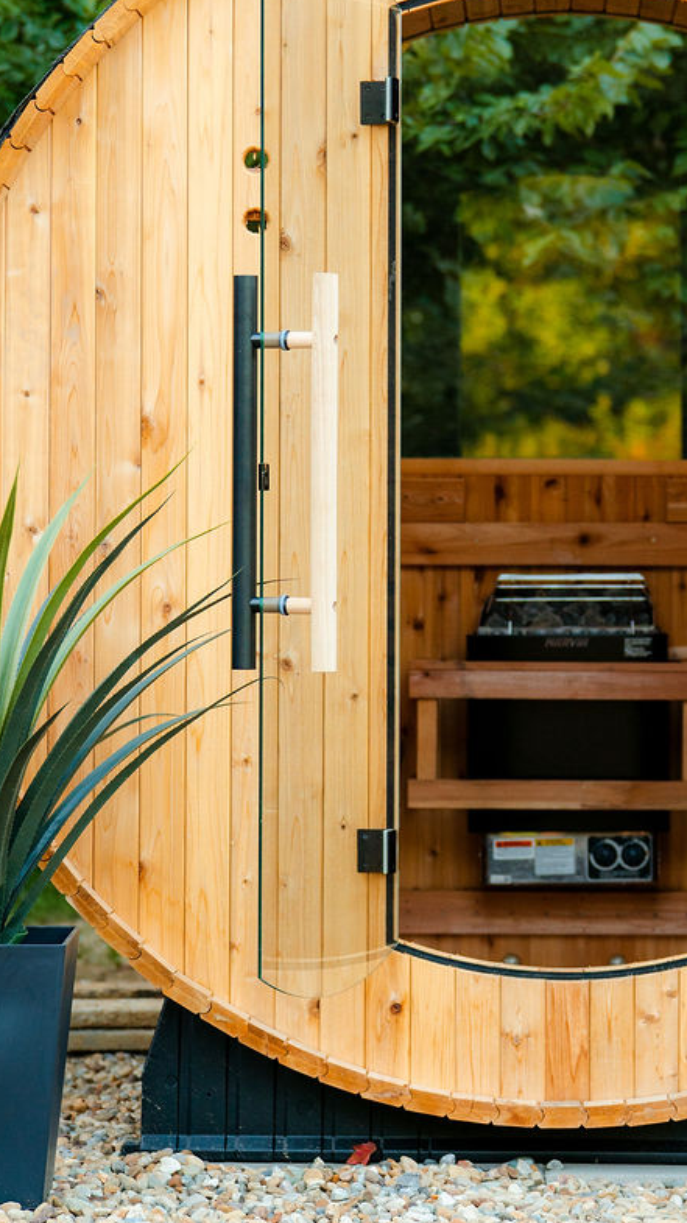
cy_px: 538
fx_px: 3987
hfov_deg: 9.8
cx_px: 553
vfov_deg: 17.4
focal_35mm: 123
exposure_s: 1/640
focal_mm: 60
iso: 400
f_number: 2.8
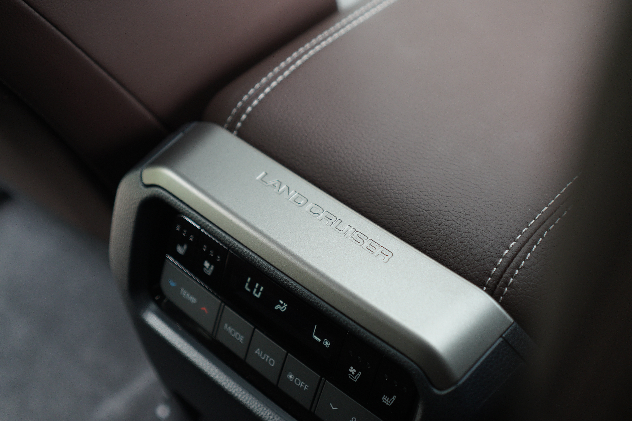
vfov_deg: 26.0
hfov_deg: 38.2
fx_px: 913
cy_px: 210
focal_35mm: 52
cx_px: 316
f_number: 2.5
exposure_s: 1/100
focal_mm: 35
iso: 800
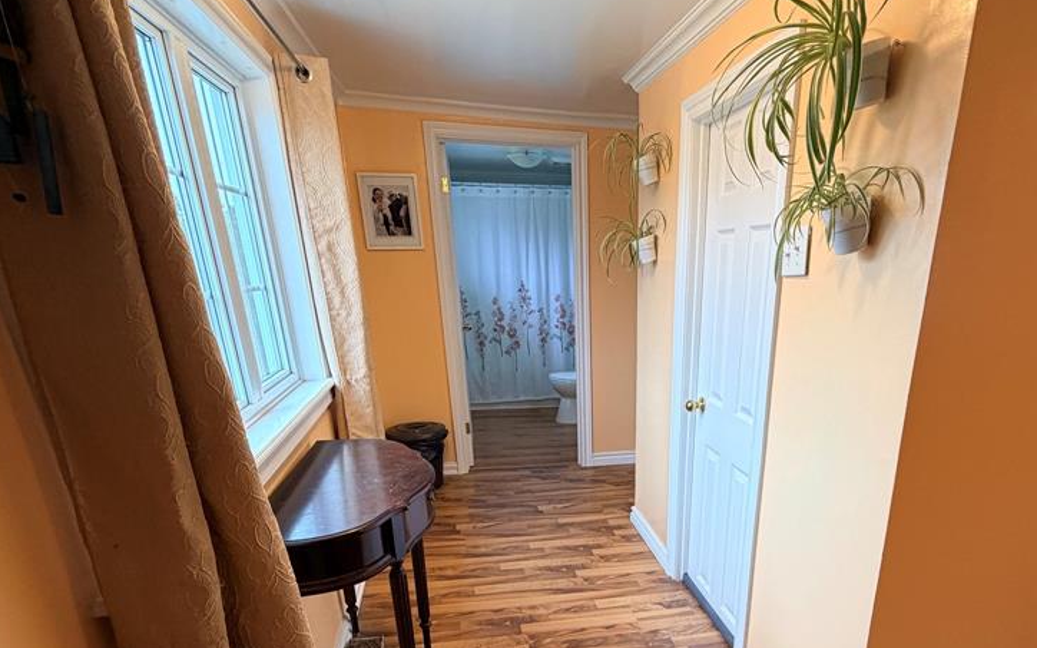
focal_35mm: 21
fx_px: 593
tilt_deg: -20.5
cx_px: 606
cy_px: 483
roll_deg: +0.8
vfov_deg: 54.6
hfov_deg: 81.6
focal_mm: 2.22
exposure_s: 1/60
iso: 160
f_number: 2.2
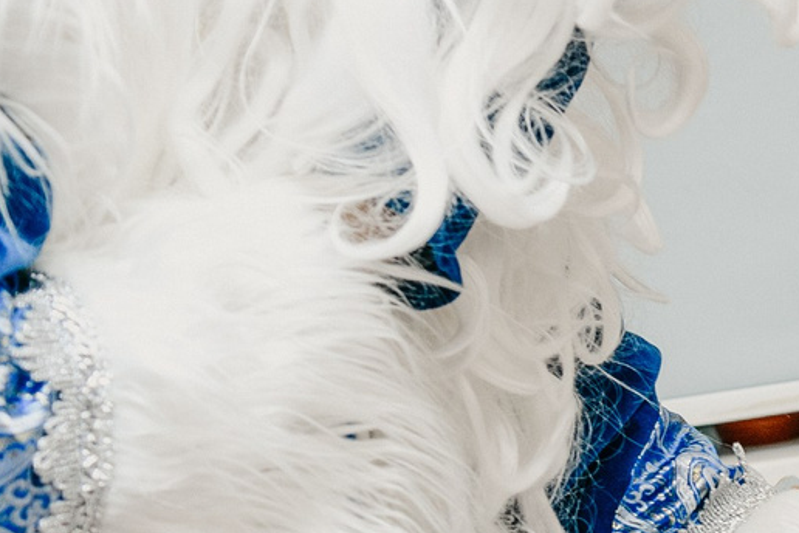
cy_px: 819
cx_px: 1663
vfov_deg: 9.6
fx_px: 3085
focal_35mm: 139
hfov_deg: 12.7
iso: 250
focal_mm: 28
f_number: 4.5
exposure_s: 1/160
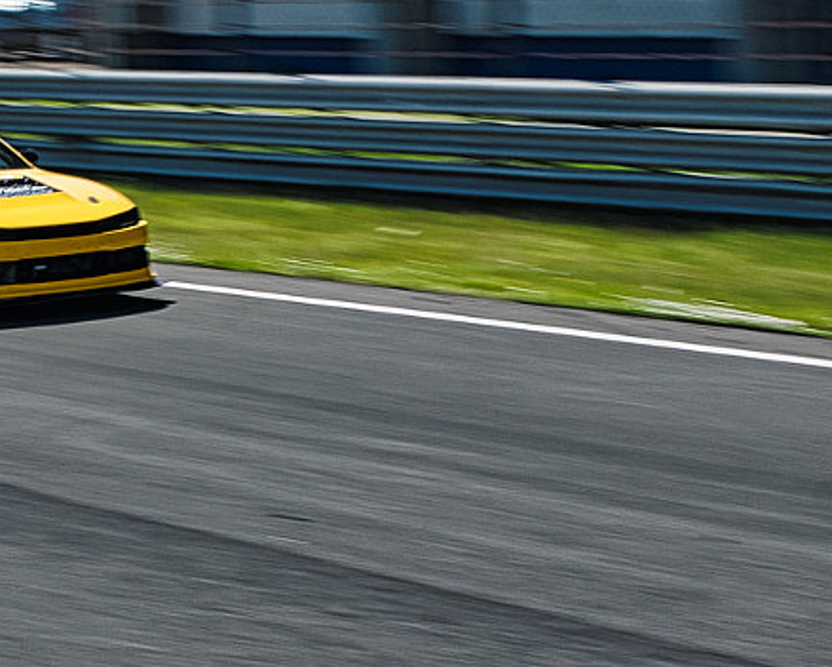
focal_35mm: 120
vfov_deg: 12.9
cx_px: 19
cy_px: 251
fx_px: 2957
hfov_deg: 15.7
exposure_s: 1/100
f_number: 9
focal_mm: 35
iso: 125
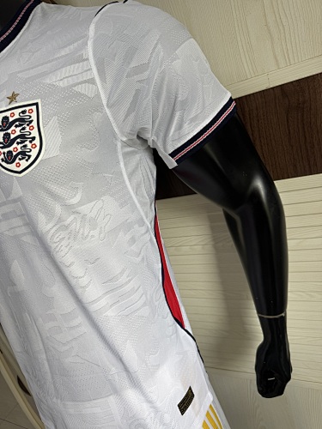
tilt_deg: -18.7
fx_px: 298
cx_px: 161
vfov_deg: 71.6
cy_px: 214
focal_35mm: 24
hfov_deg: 56.8
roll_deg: +19.3
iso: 80
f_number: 1.78
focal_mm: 6.76
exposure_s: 1/121
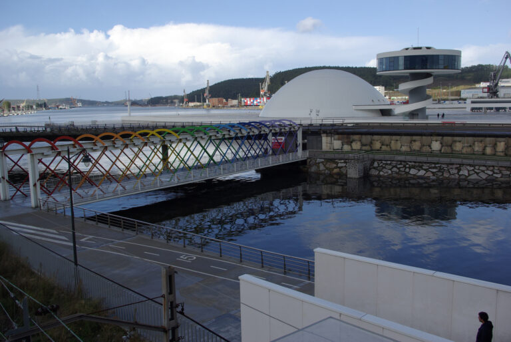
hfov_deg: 54.8
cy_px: 171
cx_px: 256
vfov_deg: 38.3
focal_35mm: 35
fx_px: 493
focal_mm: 23.13
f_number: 8
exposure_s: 1/250
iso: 100
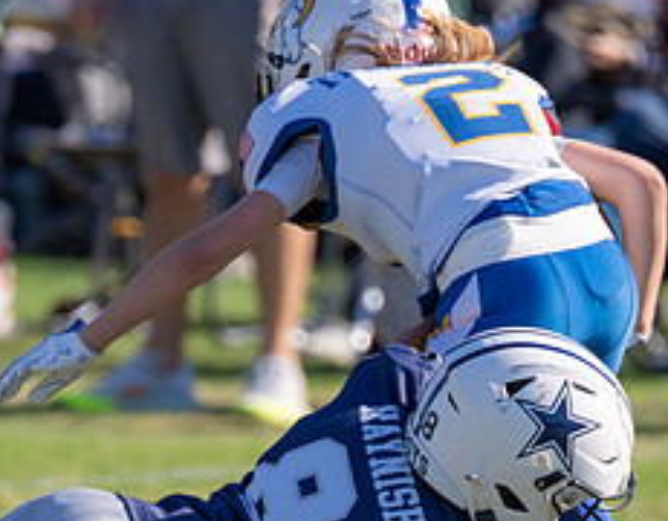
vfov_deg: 1.5
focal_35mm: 990
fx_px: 19376
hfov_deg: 2.0
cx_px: 130
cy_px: 702
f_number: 2.8
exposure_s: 1/2000
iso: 100
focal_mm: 200
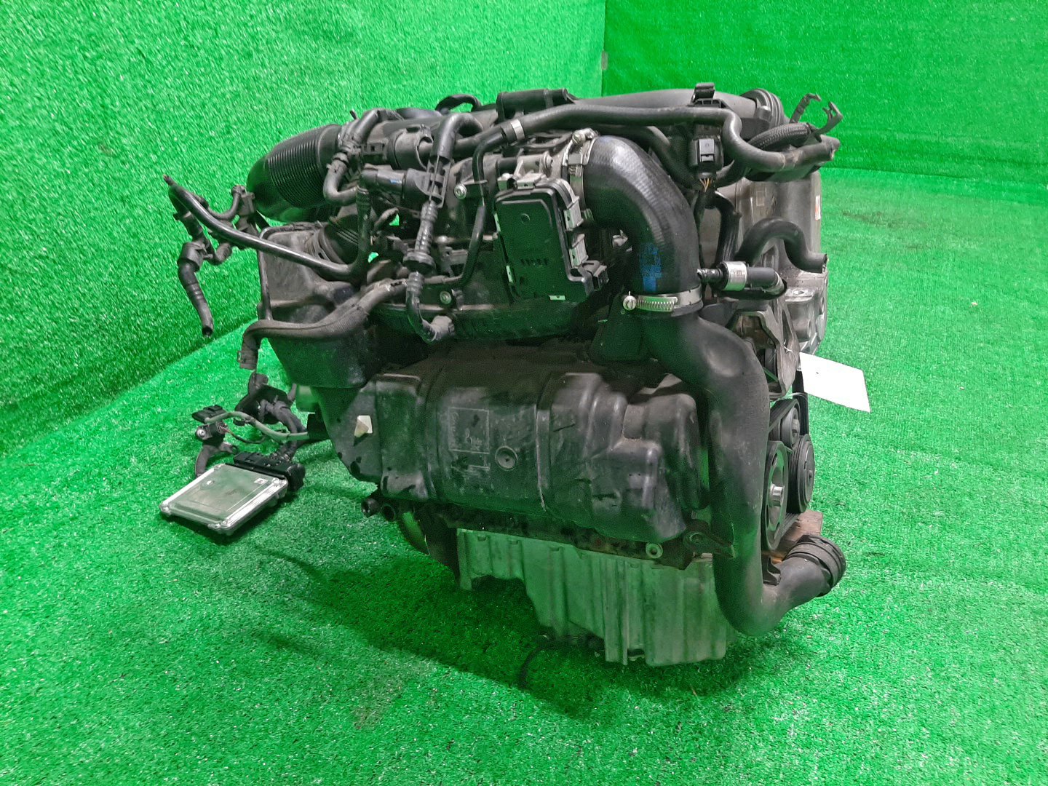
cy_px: 393
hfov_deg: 67.3
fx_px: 787
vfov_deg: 53.1
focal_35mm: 26
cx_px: 524
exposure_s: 1/33
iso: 179
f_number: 1.7
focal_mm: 3.93
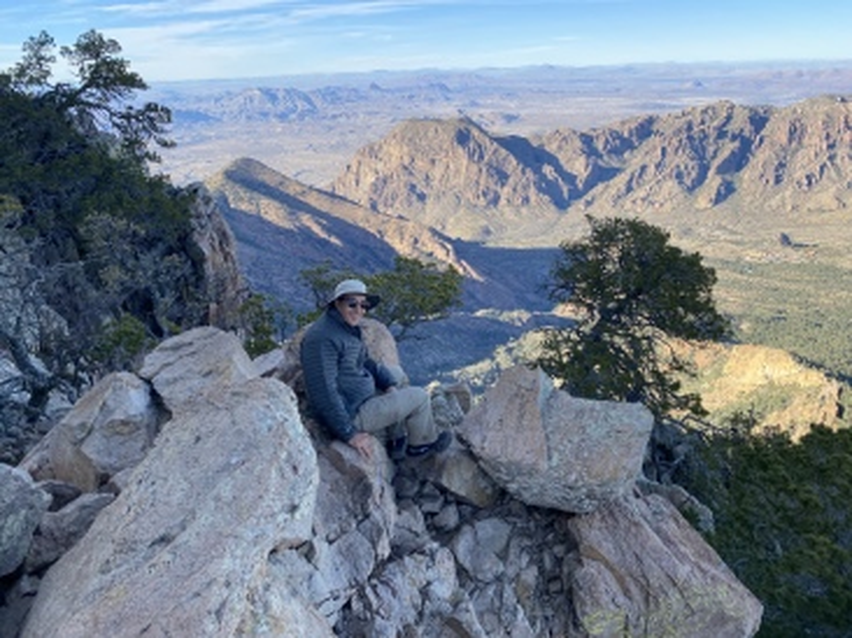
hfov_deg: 67.3
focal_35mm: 26
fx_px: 640
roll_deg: +2.1
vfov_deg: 53.0
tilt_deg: -22.1
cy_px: 319
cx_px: 426
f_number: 1.8
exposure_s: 1/1082
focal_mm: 4.25
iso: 32
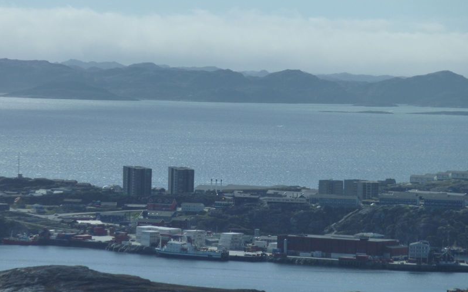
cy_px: 141
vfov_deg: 4.1
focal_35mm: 319
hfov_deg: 6.6
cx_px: 234
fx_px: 4068
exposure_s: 1/1000
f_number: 6.3
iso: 125
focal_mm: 49.2
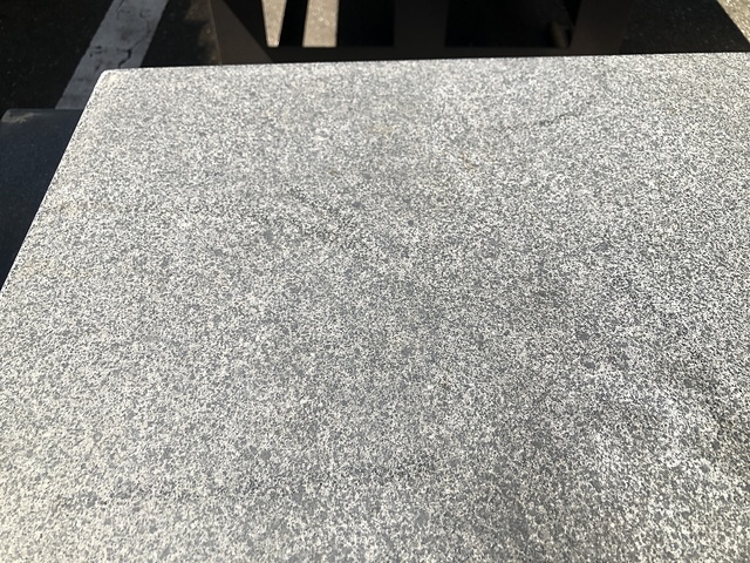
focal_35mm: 28
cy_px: 282
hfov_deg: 63.4
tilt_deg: -51.4
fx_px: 607
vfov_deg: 49.7
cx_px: 375
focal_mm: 3.99
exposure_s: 1/972
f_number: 1.8
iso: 20
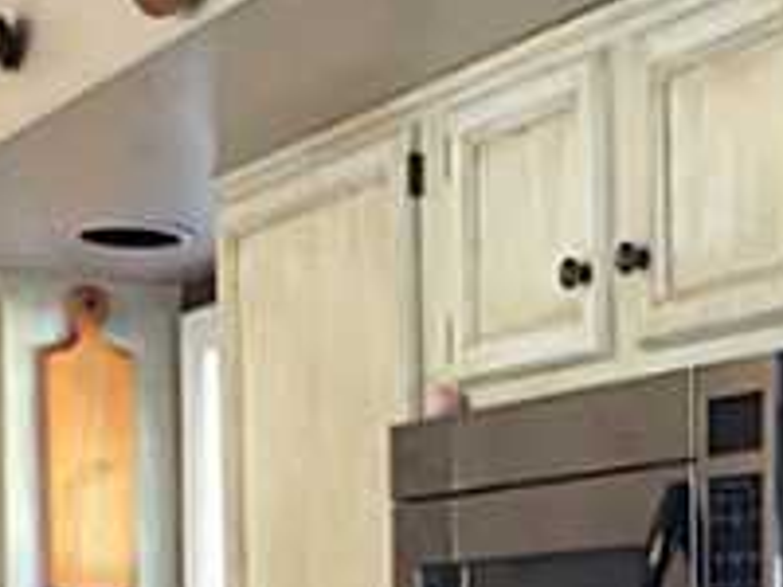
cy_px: 724
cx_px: 458
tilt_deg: -1.4
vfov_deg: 12.4
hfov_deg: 17.0
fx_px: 2624
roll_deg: +0.5
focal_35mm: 116
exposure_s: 1/30
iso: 80
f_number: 2.2
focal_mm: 4.15
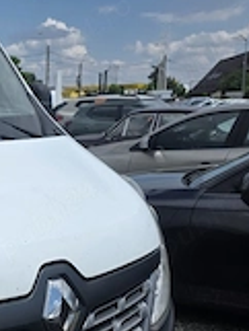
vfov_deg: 33.3
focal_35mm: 57
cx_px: -54
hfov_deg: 23.4
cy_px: 232
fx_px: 546
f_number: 1.7
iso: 64
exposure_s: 1/10000
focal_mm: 6.3
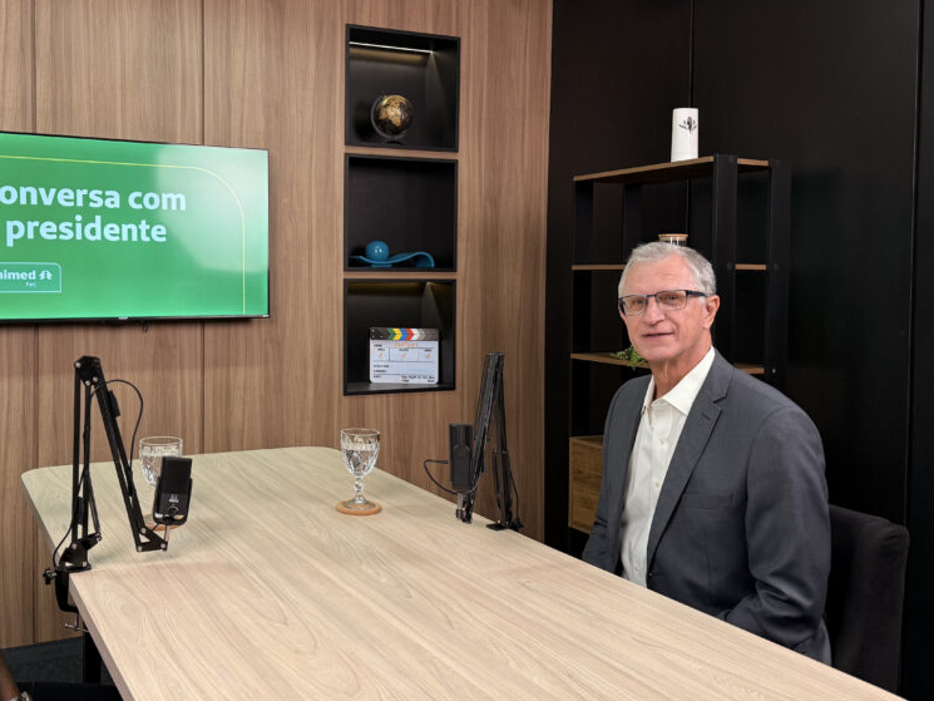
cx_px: 307
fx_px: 891
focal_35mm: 33
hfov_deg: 54.2
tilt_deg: -0.8
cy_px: 298
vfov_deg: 42.8
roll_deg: -0.5
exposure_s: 1/120
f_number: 1.78
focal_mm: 6.76
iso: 160
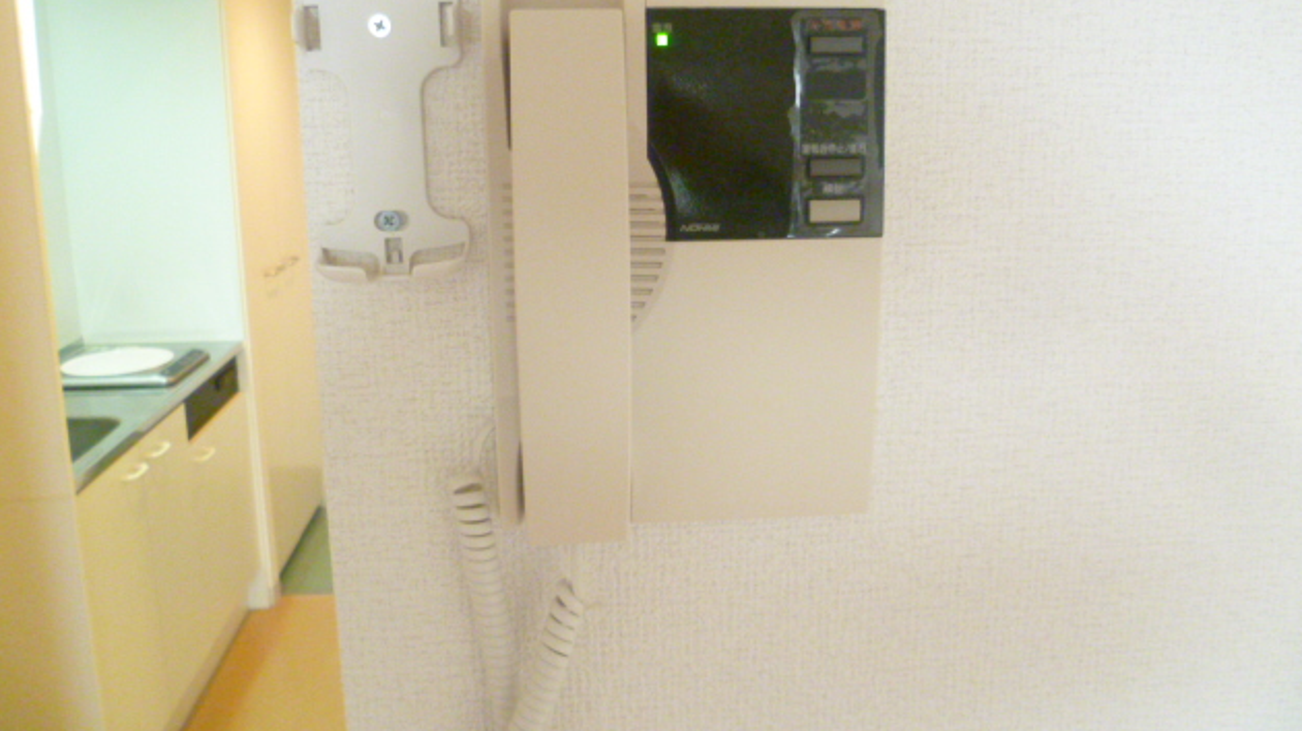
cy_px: 301
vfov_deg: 37.6
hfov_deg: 62.6
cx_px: 655
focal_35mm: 31
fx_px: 1070
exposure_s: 1/40
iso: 800
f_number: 2.8
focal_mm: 5
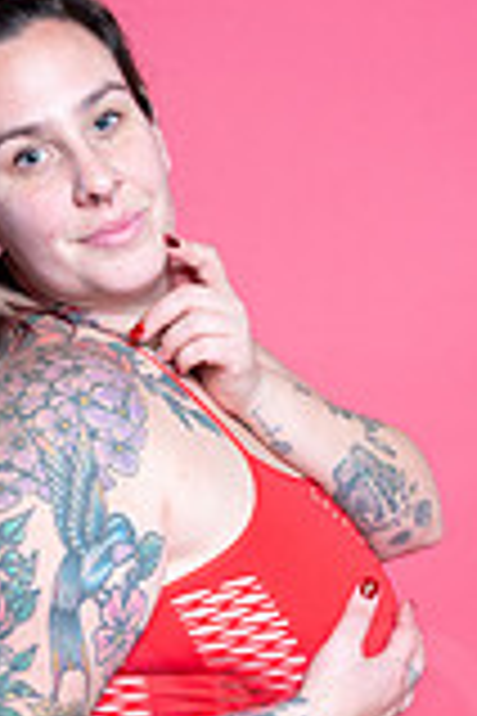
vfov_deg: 19.9
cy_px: 748
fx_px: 1967
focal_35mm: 99
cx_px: 108
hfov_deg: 13.8
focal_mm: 35
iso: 250
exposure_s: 1/160
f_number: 9
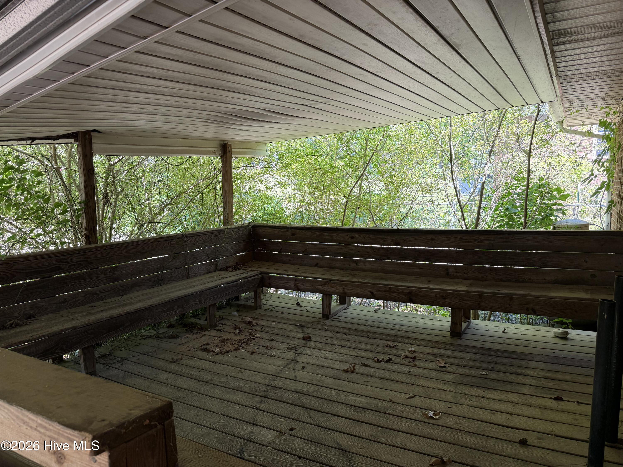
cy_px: 234
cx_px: 312
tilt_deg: -5.6
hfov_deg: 71.6
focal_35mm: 24
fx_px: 432
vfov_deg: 56.8
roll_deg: +1.8
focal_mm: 6.76
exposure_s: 1/178
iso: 100
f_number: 1.78
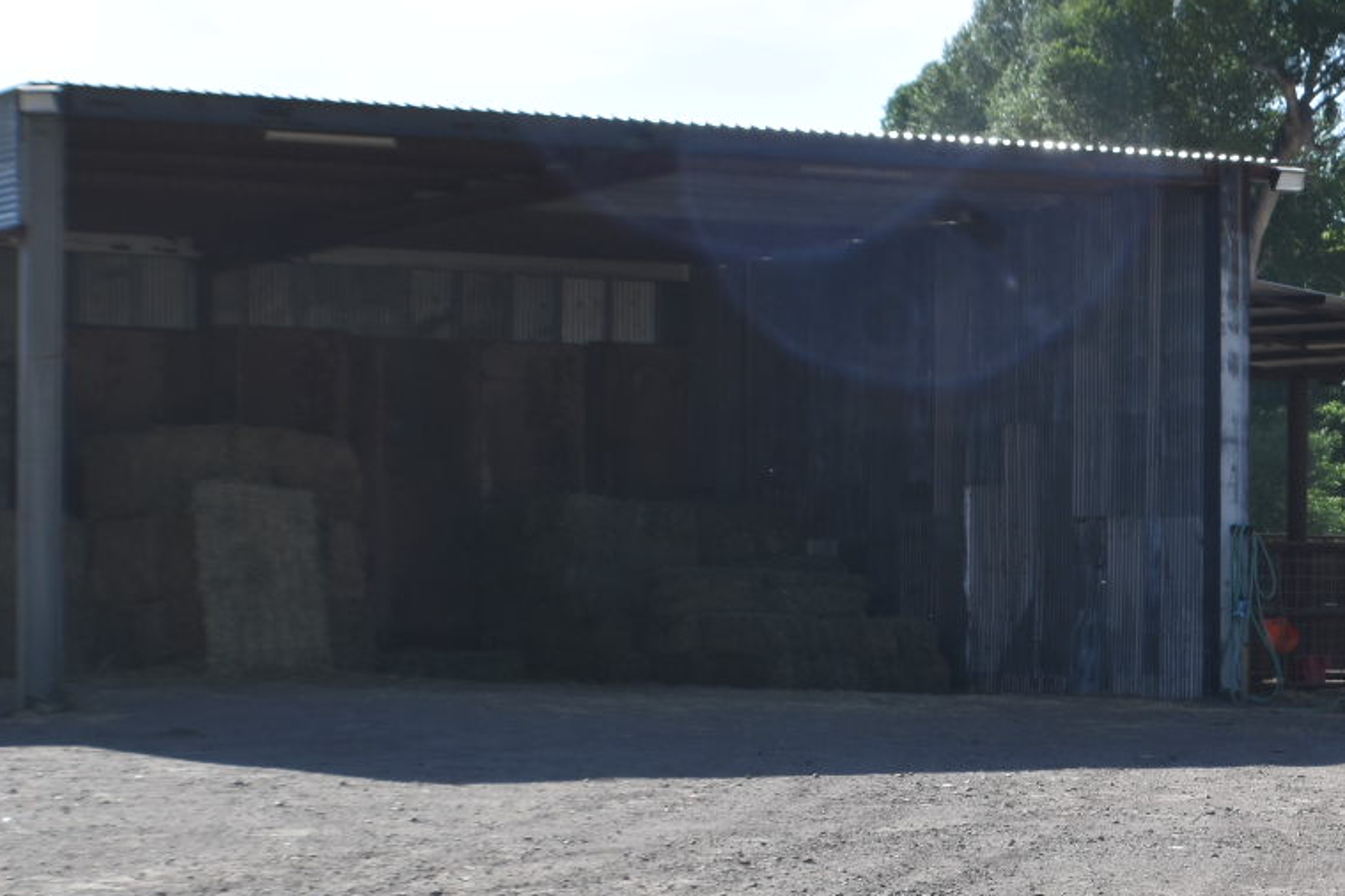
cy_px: 685
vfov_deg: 7.8
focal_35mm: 176
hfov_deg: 11.6
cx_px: 1357
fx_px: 6578
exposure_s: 1/320
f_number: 9
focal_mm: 55
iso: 200
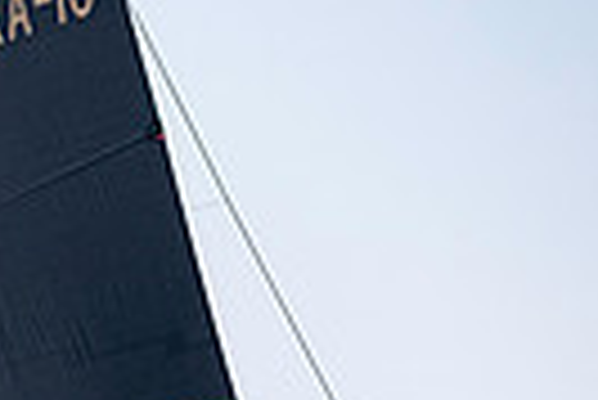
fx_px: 13370
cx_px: -472
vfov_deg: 1.7
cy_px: 791
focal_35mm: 804
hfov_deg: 2.6
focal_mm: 185
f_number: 5
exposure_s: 1/2500
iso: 320
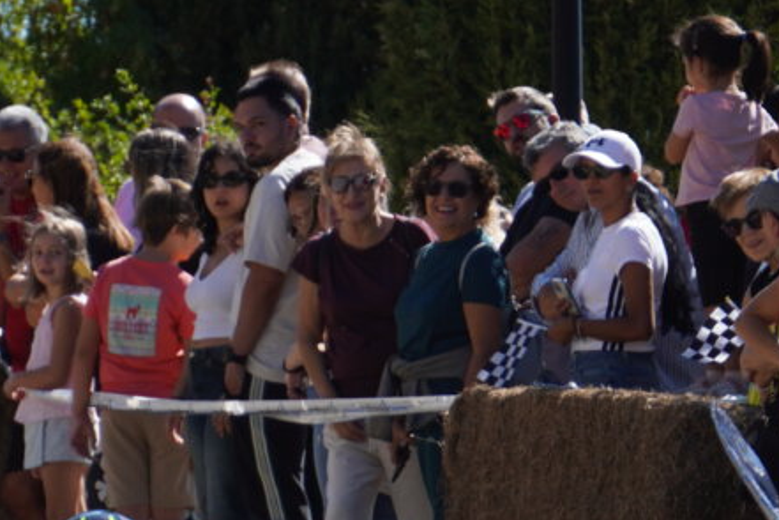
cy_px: 641
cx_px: 449
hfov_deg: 2.3
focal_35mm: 915
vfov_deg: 1.5
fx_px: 19798
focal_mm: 210
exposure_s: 1/400
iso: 125
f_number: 6.3
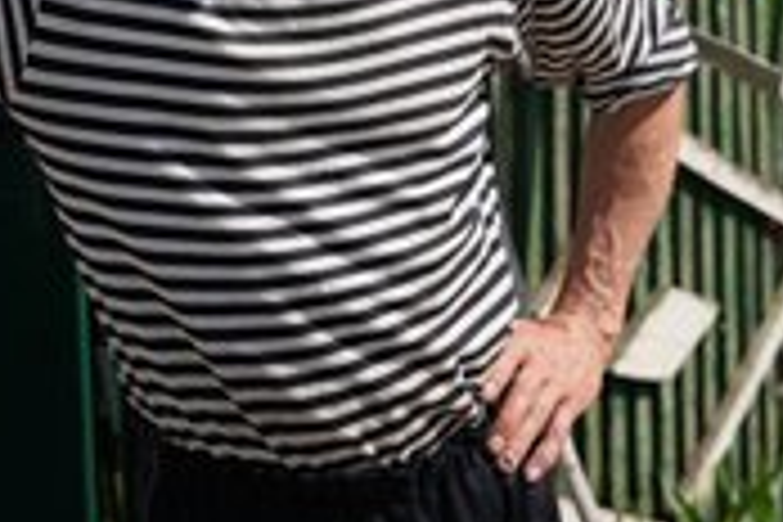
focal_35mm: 106
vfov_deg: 12.7
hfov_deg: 19.3
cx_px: 405
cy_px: -43
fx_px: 2305
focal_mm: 46
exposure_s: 1/1600
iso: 100
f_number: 4
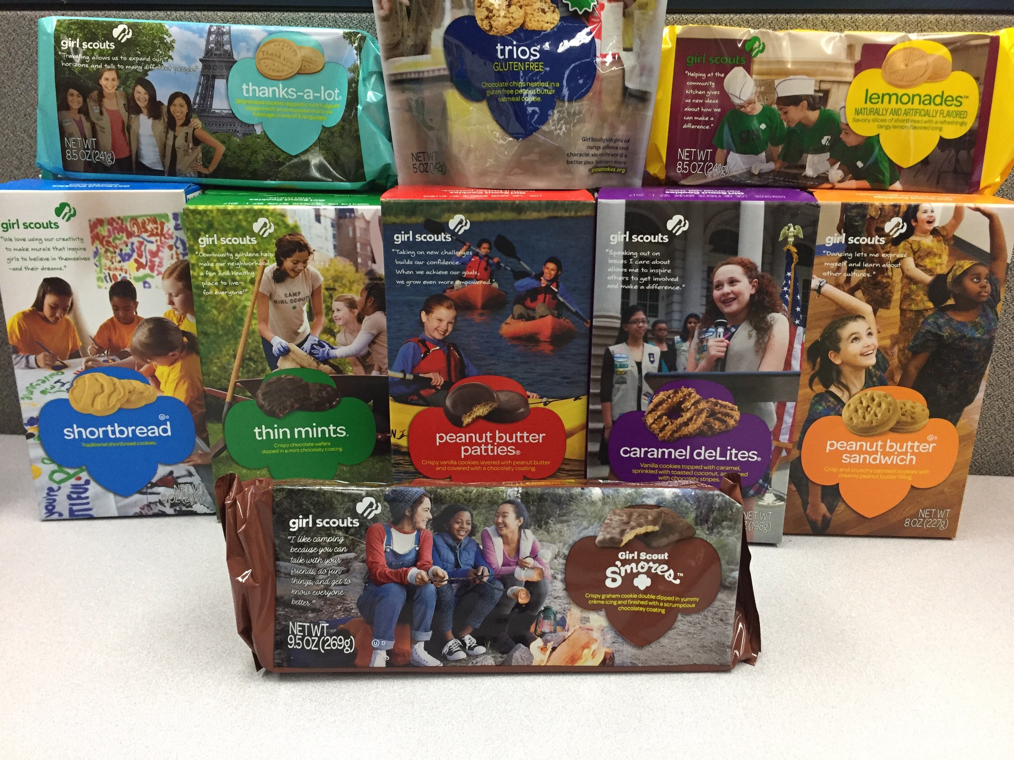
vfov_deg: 48.2
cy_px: 380
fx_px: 849
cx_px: 507
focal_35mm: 29
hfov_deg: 61.7
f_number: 2.2
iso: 160
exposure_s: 1/30
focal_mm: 4.15
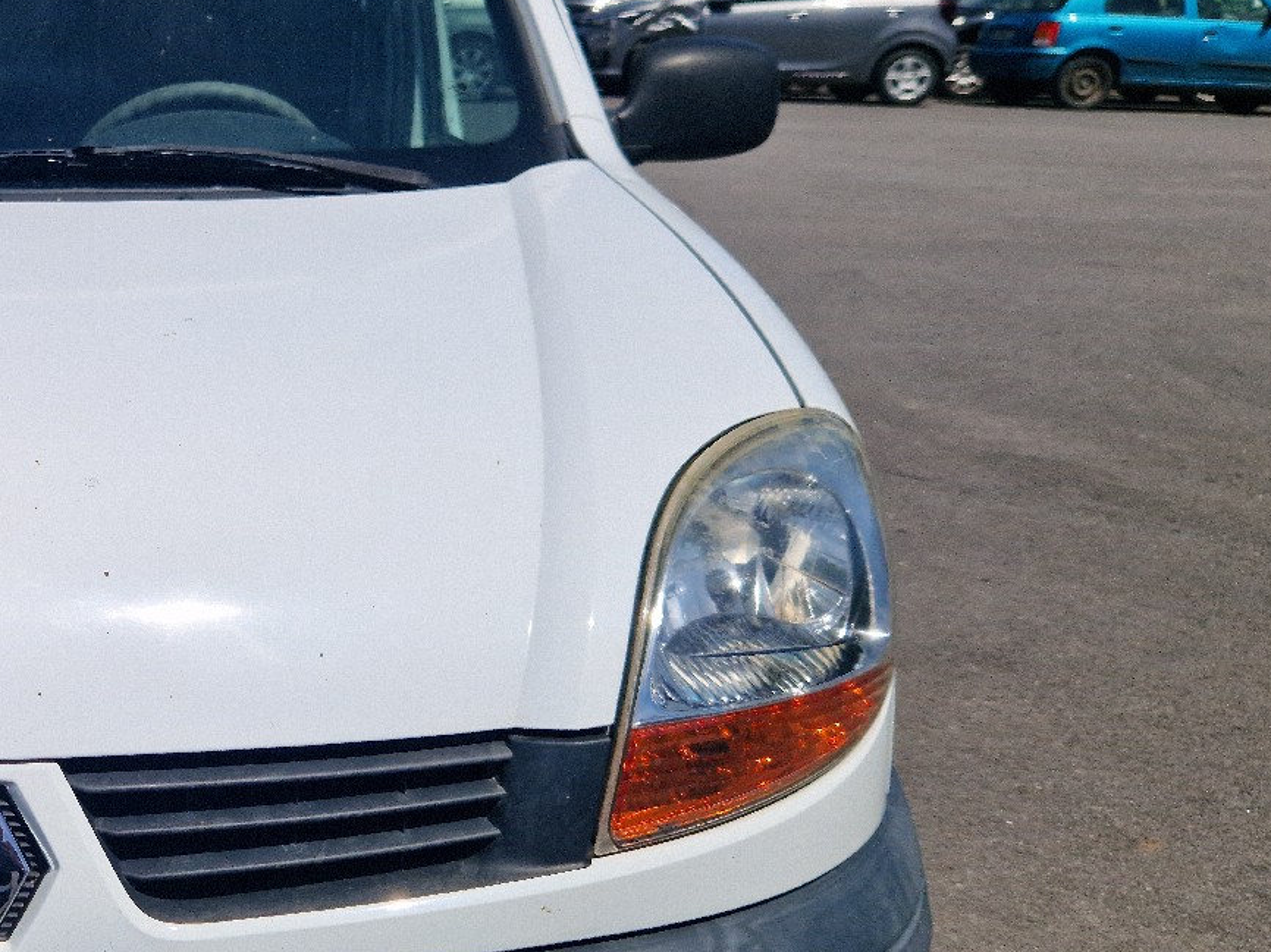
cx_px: -23
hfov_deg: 33.9
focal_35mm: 51
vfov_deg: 28.5
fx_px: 1872
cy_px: 494
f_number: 1.8
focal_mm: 5.4
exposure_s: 1/5000
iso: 50
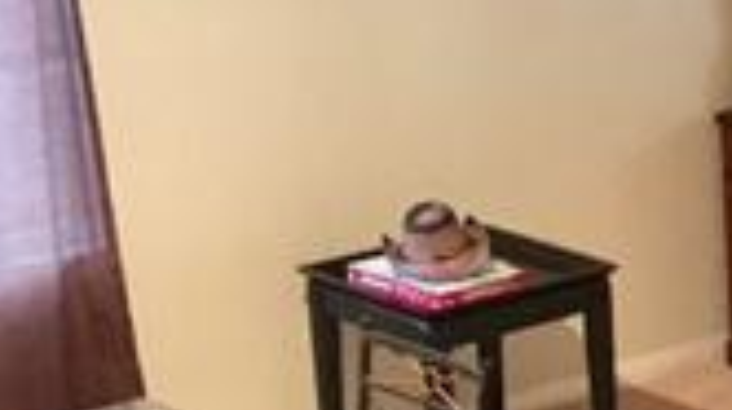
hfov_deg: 16.7
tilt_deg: -17.0
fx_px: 2366
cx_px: 913
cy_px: 339
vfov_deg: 9.9
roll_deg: +0.7
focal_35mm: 122
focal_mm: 4.15
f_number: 2.2
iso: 500
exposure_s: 1/15
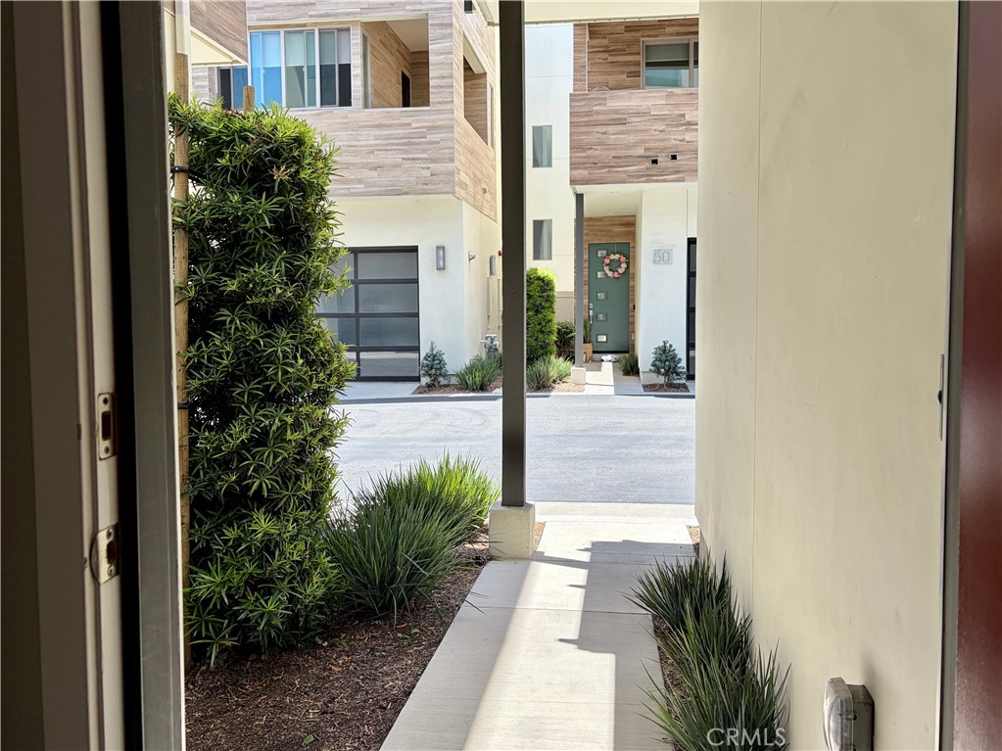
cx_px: 501
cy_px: 376
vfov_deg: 53.1
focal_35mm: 26
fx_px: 753
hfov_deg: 67.3
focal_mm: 5.96
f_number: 1.6
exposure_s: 1/861
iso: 50
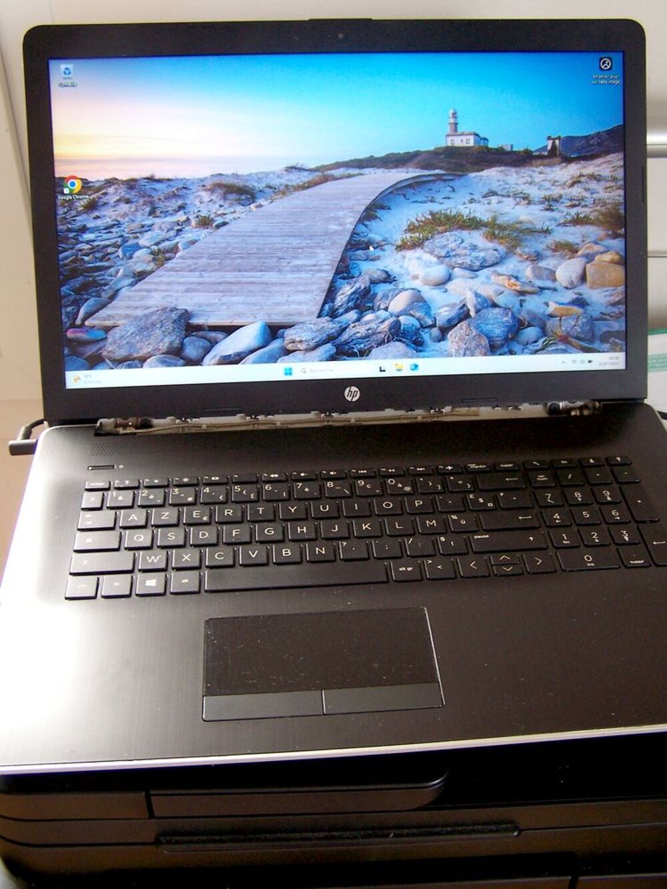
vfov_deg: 49.0
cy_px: 444
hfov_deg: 37.7
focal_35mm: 38
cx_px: 334
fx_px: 976
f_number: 2.8
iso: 140
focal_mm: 6.3
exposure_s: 1/30
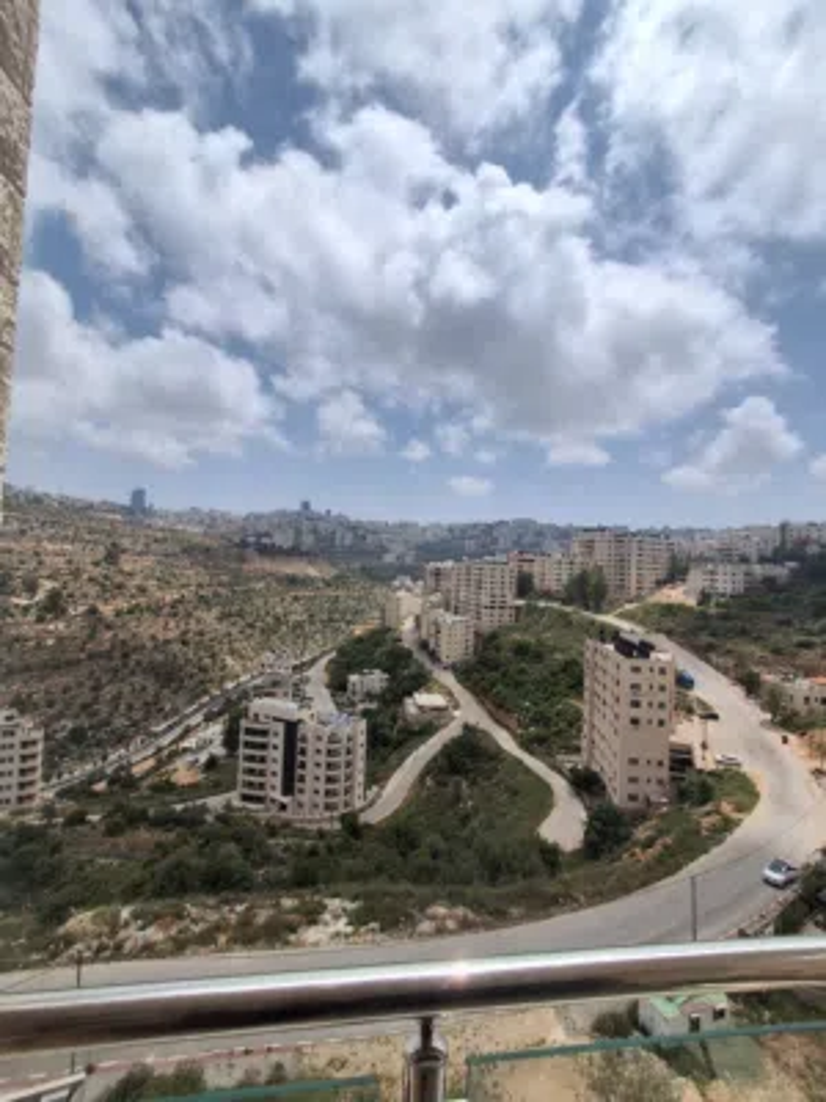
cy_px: 551
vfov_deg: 94.5
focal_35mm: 16
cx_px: 413
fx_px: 509
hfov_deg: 78.1
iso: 40
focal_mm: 1.64
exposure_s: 1/2433
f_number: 2.2
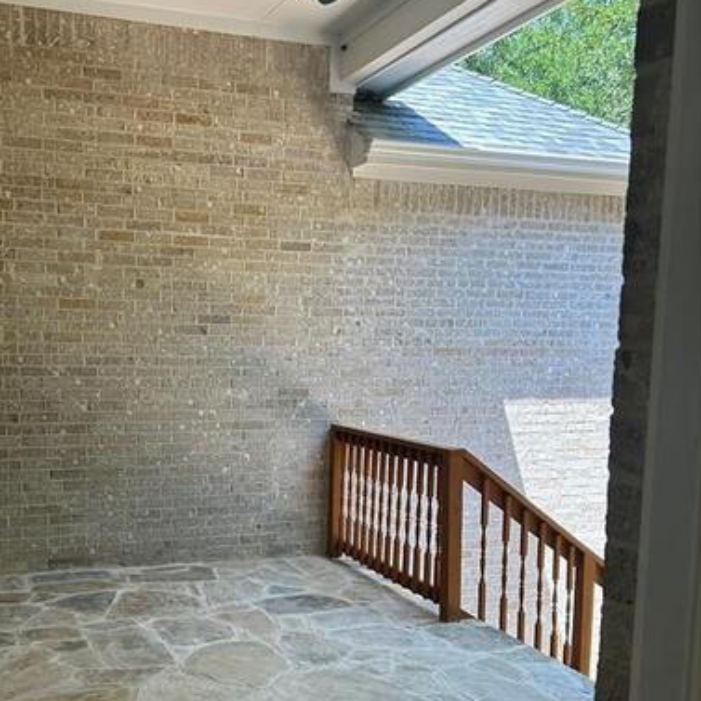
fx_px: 894
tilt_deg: -7.2
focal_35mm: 39
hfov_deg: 42.5
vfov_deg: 42.3
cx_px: 266
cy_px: 465
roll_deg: -1.0
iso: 50
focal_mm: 5.7
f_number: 1.5
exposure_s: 1/319
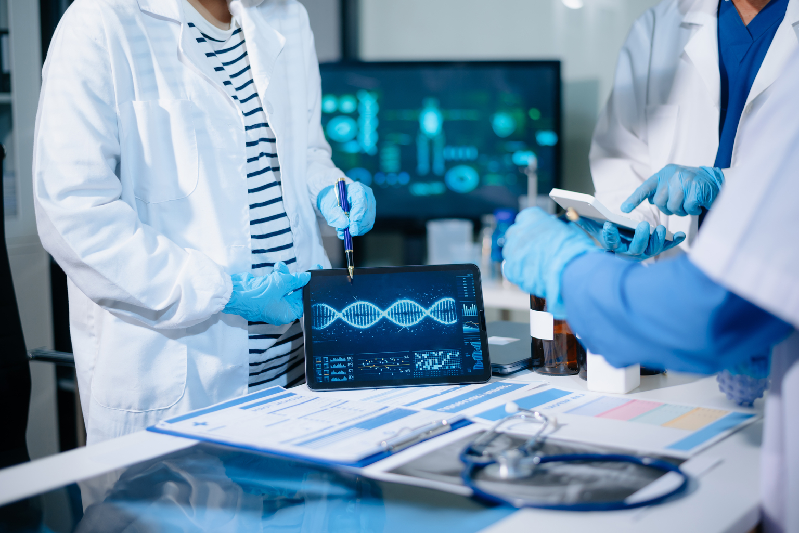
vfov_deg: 27.0
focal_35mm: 50
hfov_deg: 39.6
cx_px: 400
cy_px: 266
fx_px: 1110
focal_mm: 50
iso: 125
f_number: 2
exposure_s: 1/250
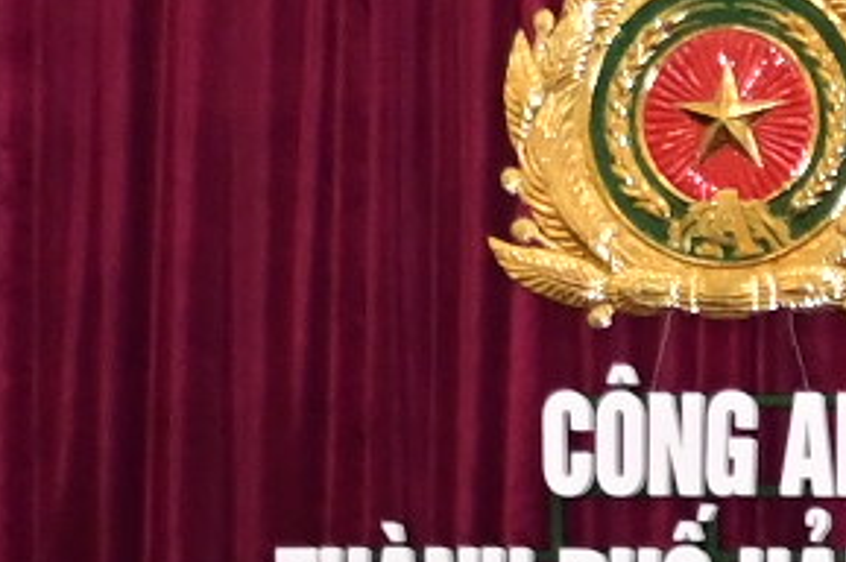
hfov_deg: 8.2
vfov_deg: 5.9
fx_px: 5281
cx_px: 2204
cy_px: 1329
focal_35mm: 225
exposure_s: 1/200
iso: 1250
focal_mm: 22
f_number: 3.5
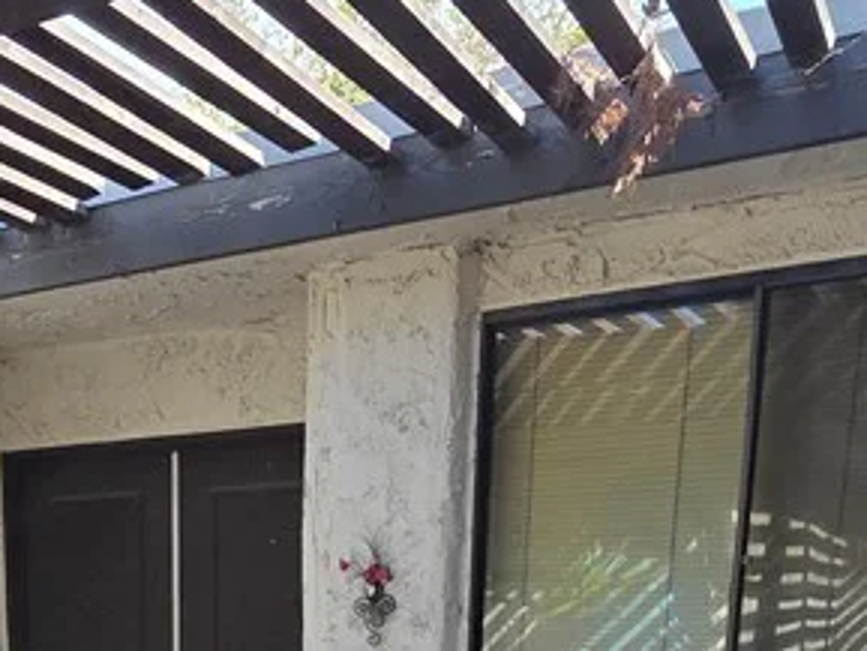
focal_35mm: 46
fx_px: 1153
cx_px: 198
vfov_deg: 25.3
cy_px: 930
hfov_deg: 39.9
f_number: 2.2
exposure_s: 1/344
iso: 50
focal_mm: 2.2
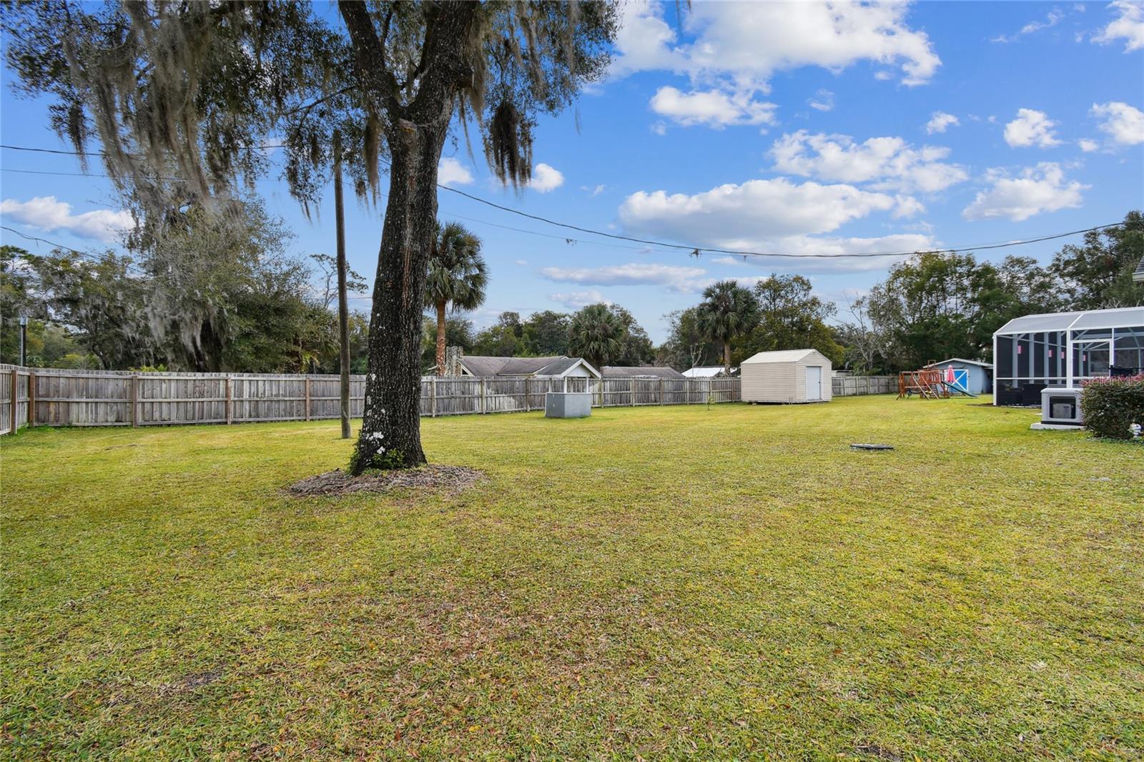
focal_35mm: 15
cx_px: 572
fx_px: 477
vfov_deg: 77.3
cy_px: 381
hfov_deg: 100.4
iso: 100
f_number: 7.1
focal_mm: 10
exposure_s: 1/160
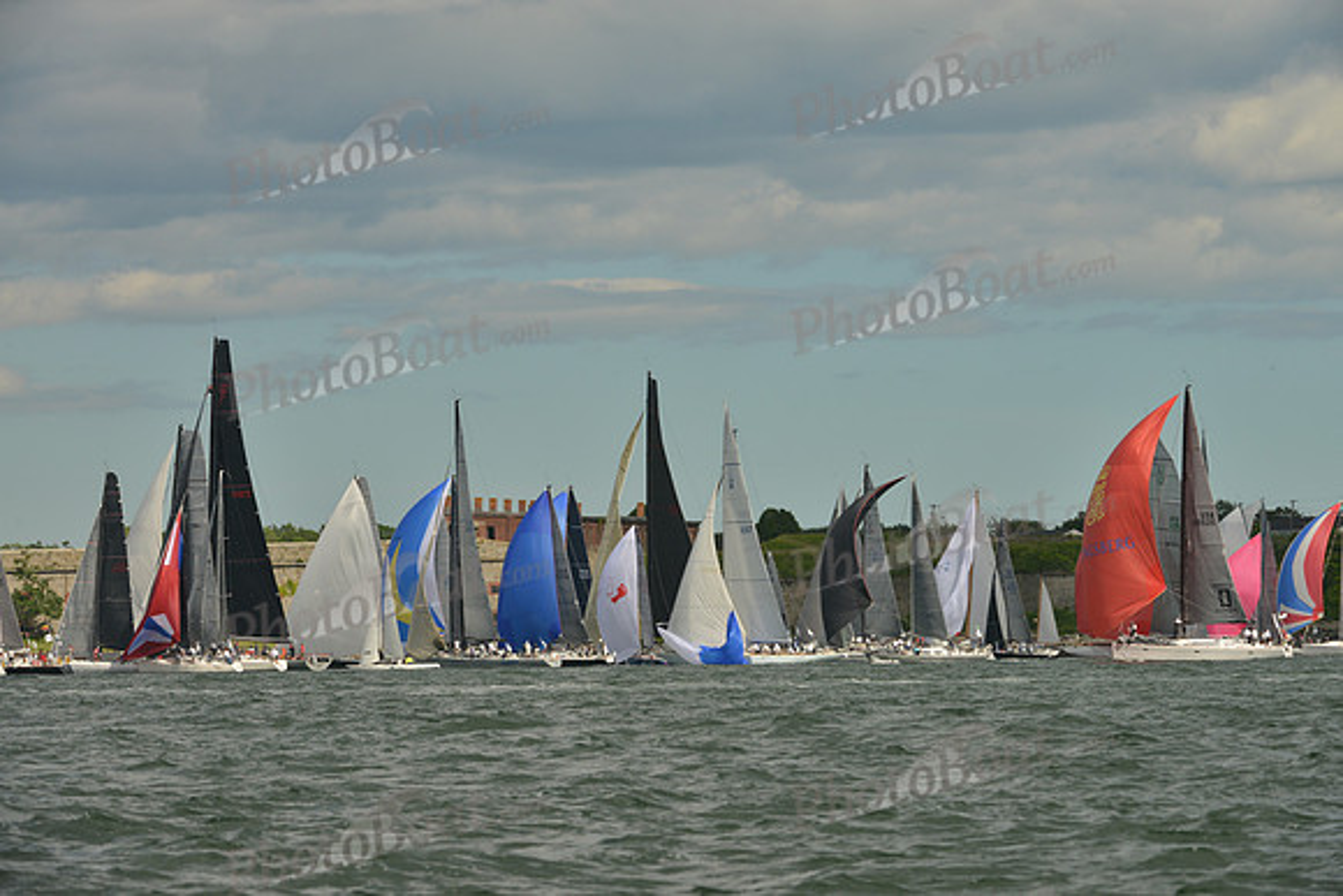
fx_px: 7463
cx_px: 672
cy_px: 448
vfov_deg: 6.9
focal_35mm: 200
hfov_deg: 10.3
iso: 400
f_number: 9
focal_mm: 200
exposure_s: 1/1250
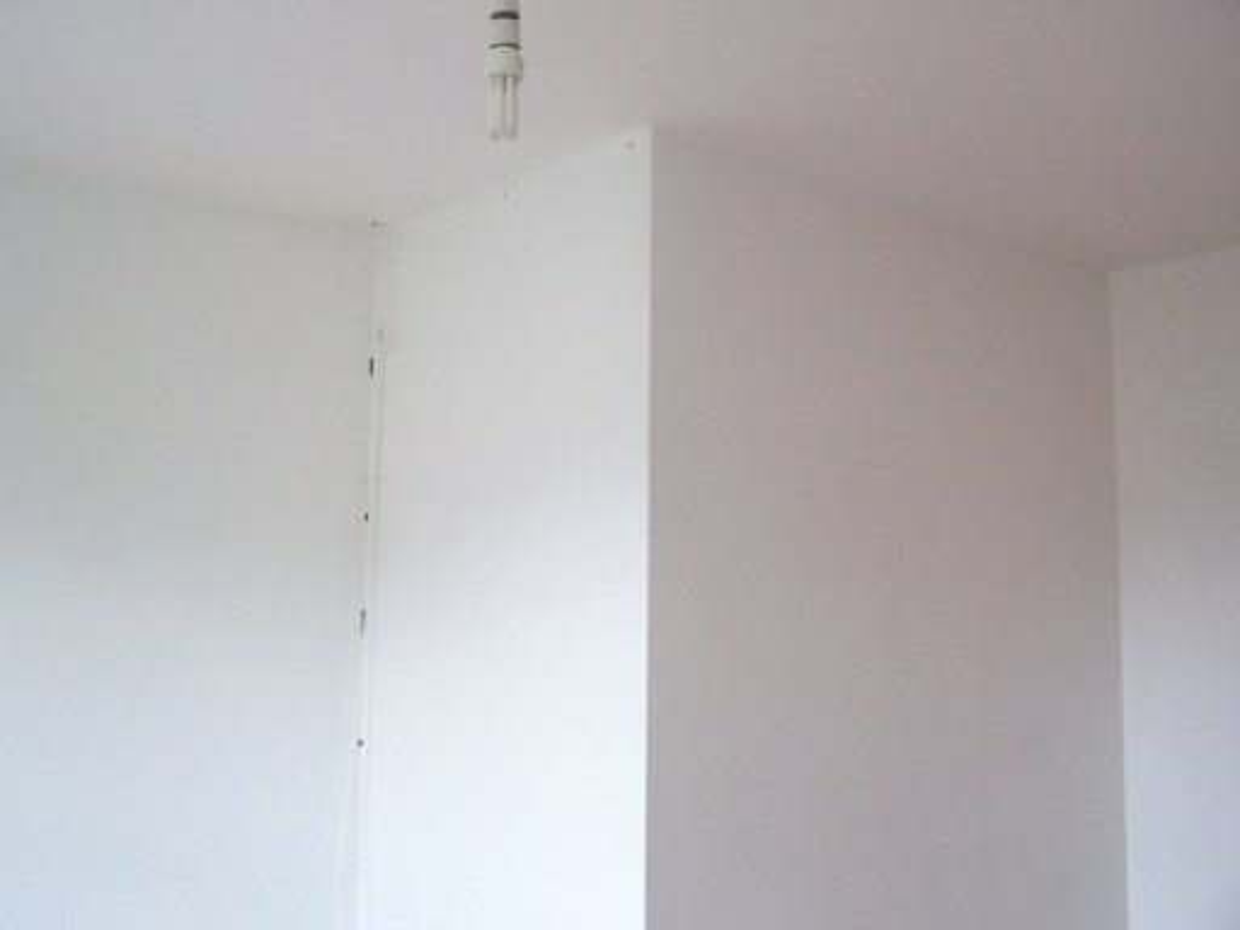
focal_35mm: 38
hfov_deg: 49.0
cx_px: 620
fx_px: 1361
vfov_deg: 37.7
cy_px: 465
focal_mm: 6.3
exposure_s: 1/20
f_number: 2.8
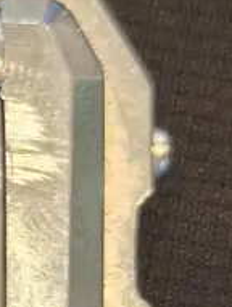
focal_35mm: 123
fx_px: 1095
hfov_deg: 11.2
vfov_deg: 15.6
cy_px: 318
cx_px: -188
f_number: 1.8
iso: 250
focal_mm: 5.54
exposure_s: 1/50
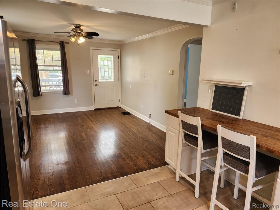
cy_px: 105
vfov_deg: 58.9
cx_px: 140
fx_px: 186
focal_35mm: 23
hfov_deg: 73.9
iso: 160
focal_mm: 6.4
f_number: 1.8
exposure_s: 1/120
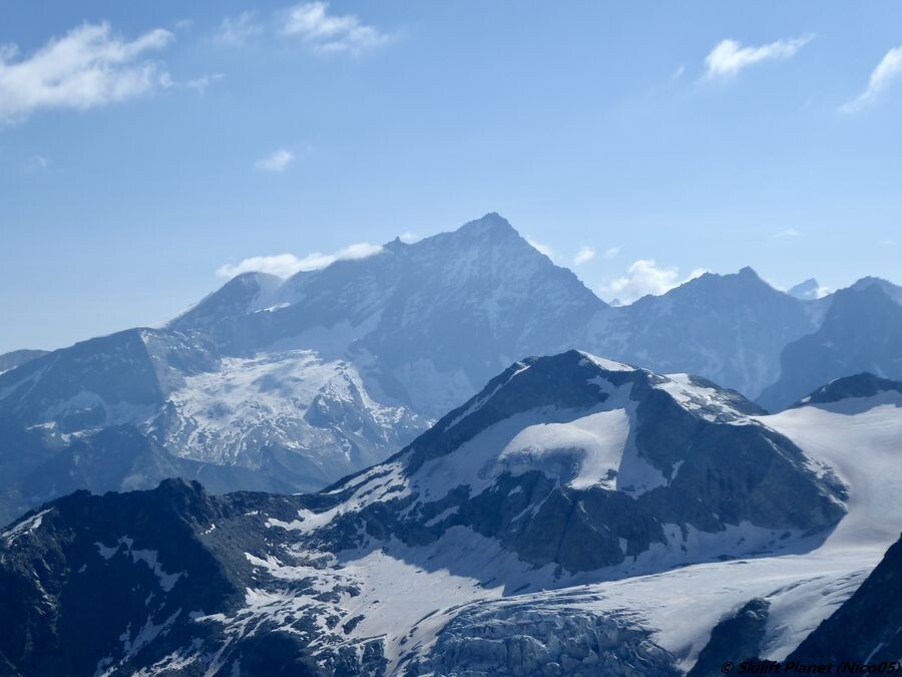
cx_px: 451
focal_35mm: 60
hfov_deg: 32.2
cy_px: 338
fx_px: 1563
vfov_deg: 24.4
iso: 80
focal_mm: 10.3
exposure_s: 1/1600
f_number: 4.2
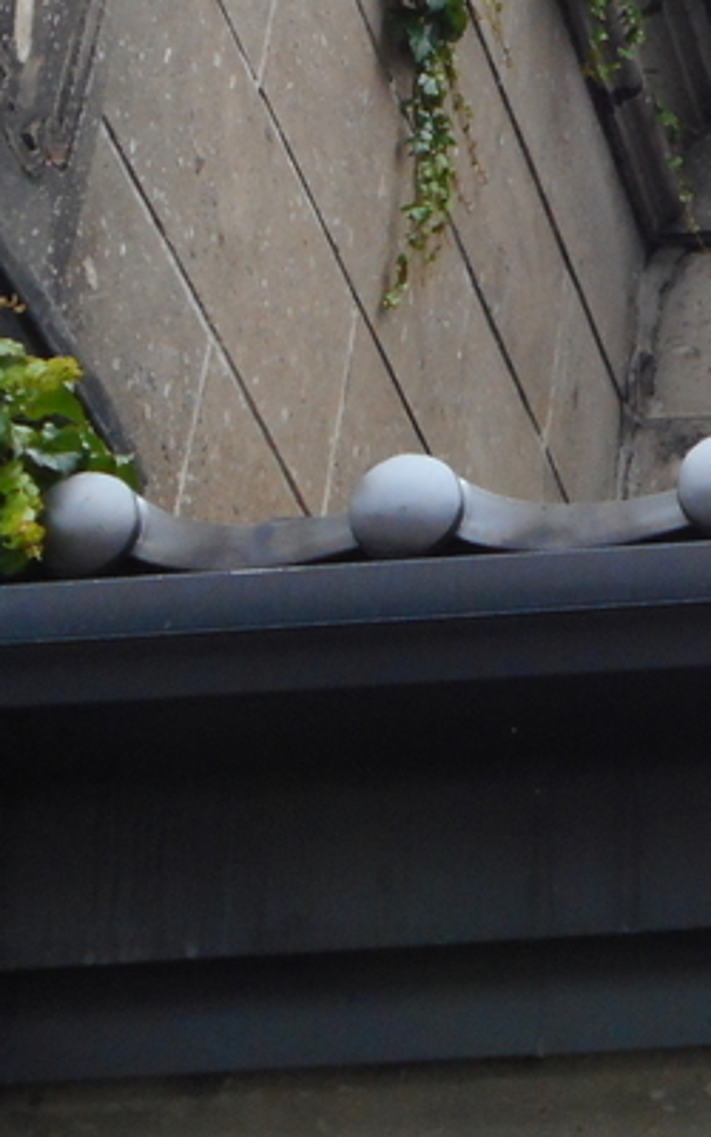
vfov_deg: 16.3
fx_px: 3844
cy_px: -131
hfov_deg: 10.0
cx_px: 1237
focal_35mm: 124
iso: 180
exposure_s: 1/30
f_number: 4.5
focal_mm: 6.9
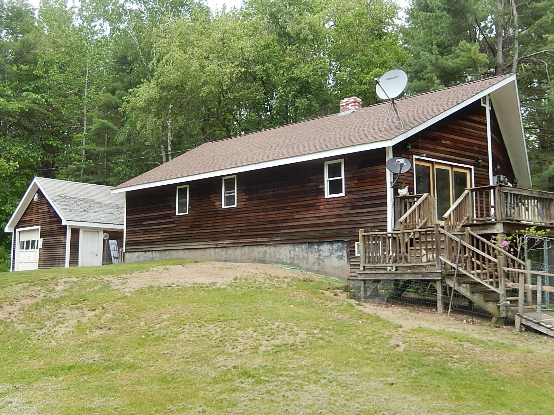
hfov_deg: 51.4
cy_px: 208
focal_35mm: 36
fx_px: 576
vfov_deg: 39.7
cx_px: 277
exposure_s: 1/250
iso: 125
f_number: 4
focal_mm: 6.5
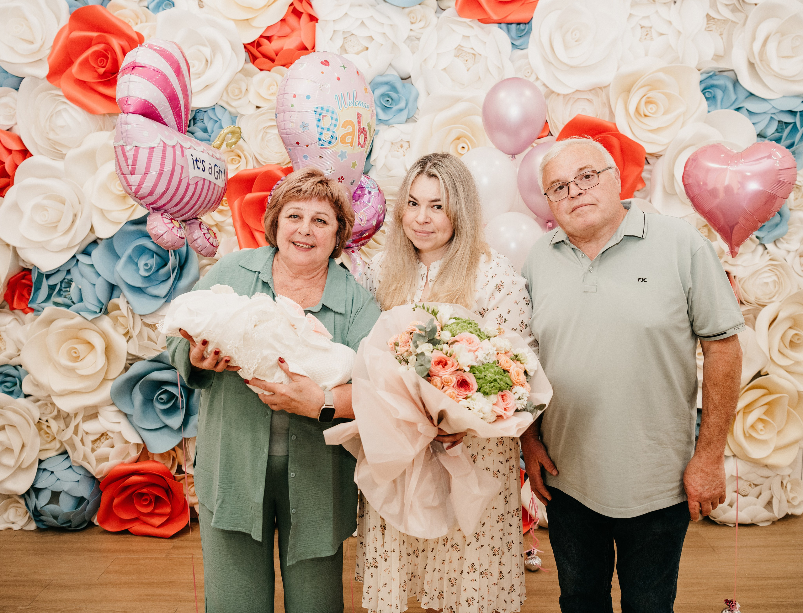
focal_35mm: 32
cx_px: 393
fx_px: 748
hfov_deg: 56.5
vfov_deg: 44.6
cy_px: 293
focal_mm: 28
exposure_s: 1/160
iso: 640
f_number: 4
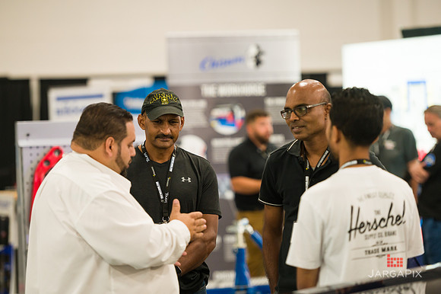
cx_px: 220
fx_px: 1959
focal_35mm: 160
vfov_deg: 8.6
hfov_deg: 12.8
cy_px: 147
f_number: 3.2
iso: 1600
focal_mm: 160
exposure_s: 1/200
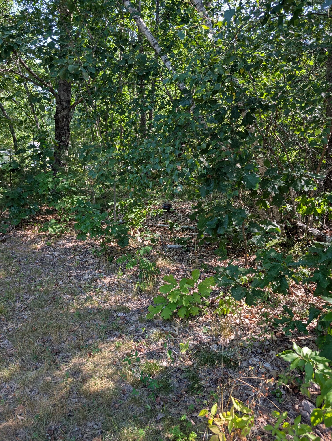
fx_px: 306
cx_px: 166
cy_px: 220
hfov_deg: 56.9
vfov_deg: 71.5
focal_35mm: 24
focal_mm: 6.9
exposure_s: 1/166
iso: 29
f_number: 1.68
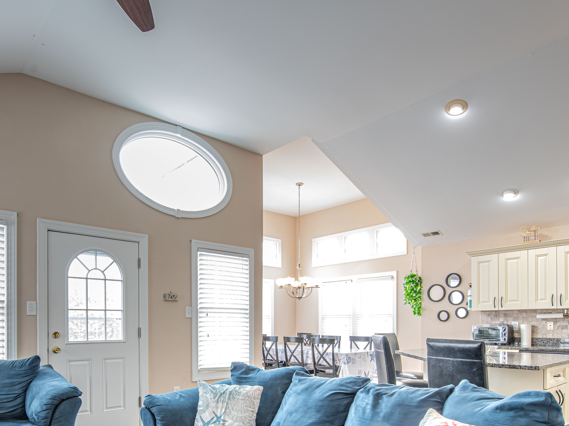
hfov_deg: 71.2
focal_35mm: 24
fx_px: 394
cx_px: 242
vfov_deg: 53.7
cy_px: 328
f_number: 9
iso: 64
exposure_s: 1.6
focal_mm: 14
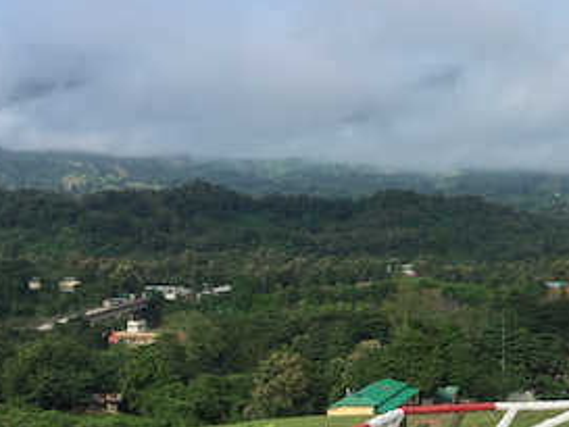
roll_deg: -3.1
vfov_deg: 21.4
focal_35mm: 68
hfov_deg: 26.8
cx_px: 586
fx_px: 1118
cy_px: 344
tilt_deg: -7.6
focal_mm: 4.15
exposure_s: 1/1068
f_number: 2.2
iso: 32
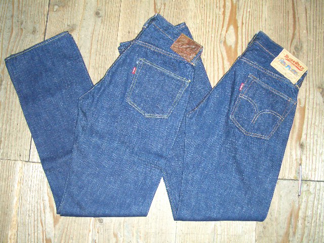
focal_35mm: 41
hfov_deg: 45.8
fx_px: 384
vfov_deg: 35.1
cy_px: 122
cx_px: 162
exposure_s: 1/60
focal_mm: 6.8
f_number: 2.8
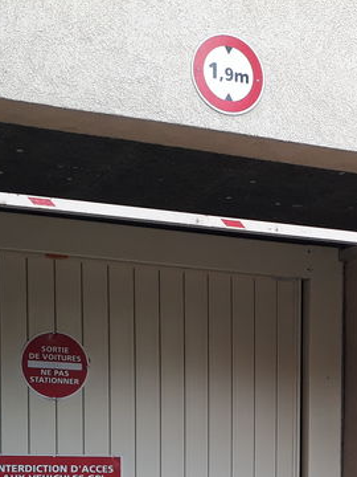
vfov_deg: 24.6
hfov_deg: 19.3
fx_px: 1031
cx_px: 308
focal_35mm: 75
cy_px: 492
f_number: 1.9
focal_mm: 3.6
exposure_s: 1/100
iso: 50
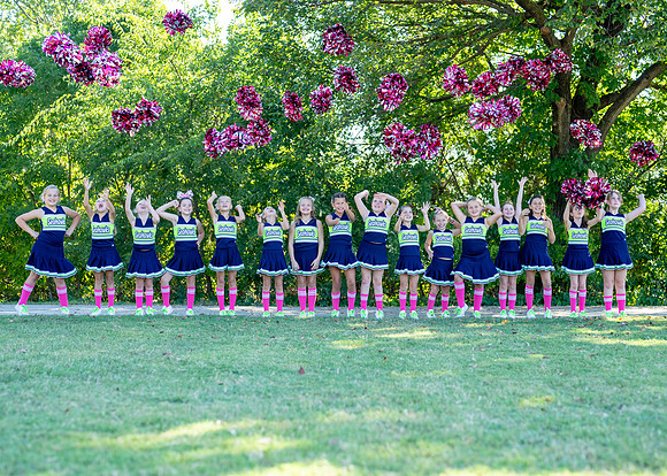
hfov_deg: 36.7
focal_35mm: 53
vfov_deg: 26.6
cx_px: 345
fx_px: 1007
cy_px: 240
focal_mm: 50
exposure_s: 1/1000
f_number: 2.2
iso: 250
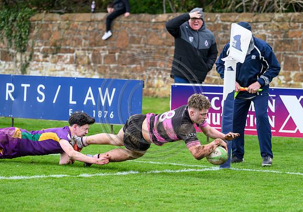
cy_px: 148
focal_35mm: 202
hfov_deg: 10.0
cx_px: 166
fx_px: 1725
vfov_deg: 7.0
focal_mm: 140
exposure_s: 1/1250
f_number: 3.5
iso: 640
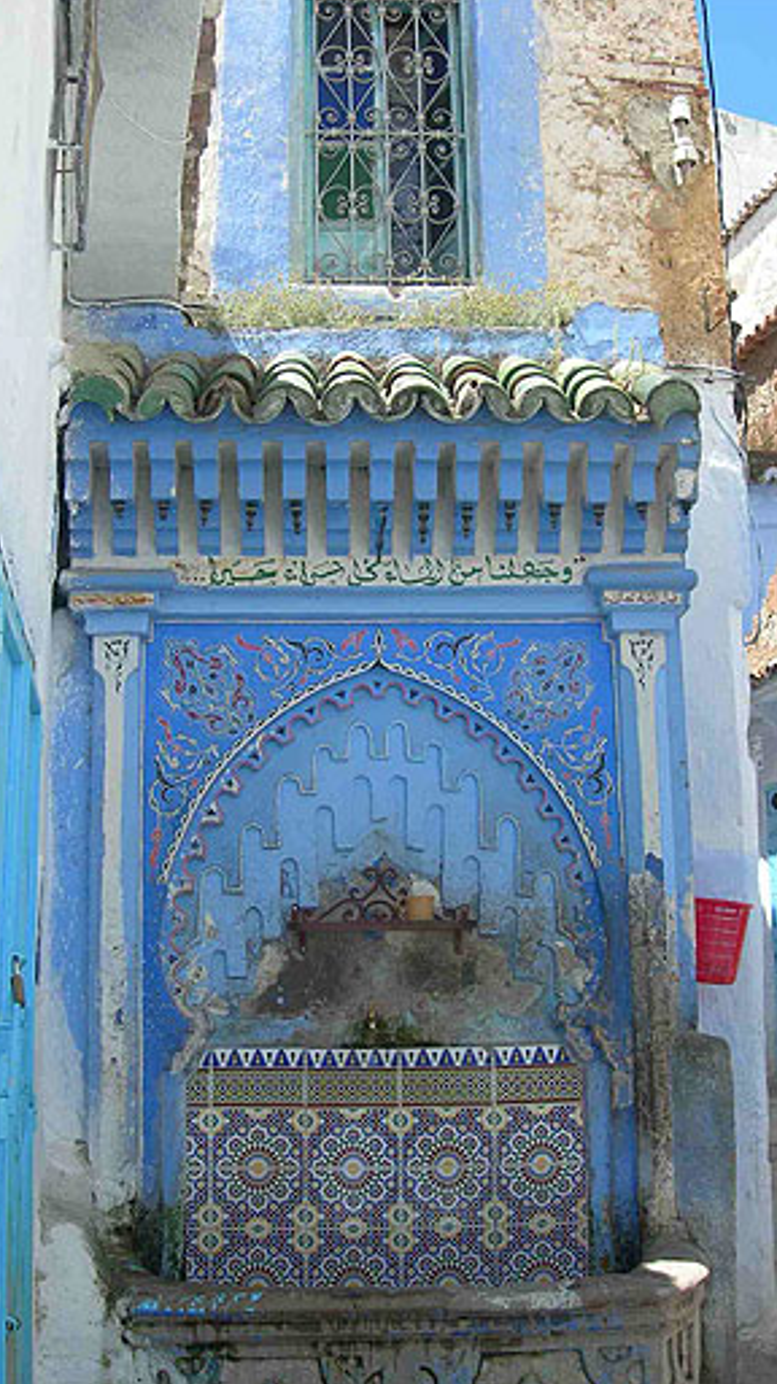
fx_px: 1541
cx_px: 421
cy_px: 693
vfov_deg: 48.4
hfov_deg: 28.3
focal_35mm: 42
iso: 50
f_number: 4.8
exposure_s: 1/186
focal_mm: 7.8
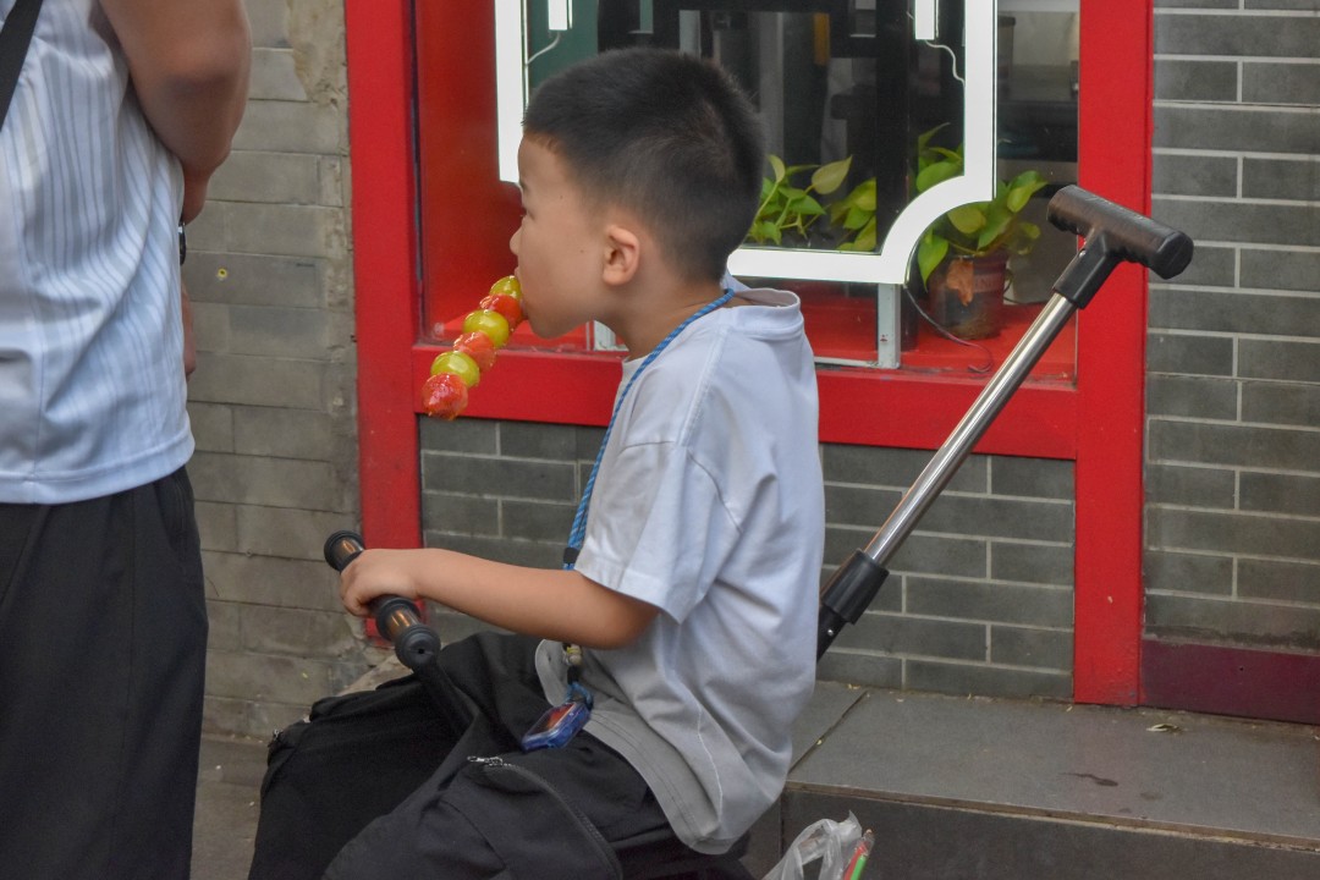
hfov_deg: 28.1
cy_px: 440
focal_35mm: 72
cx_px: 660
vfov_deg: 18.9
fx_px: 2640
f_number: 5.3
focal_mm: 48
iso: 1400
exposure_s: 1/500
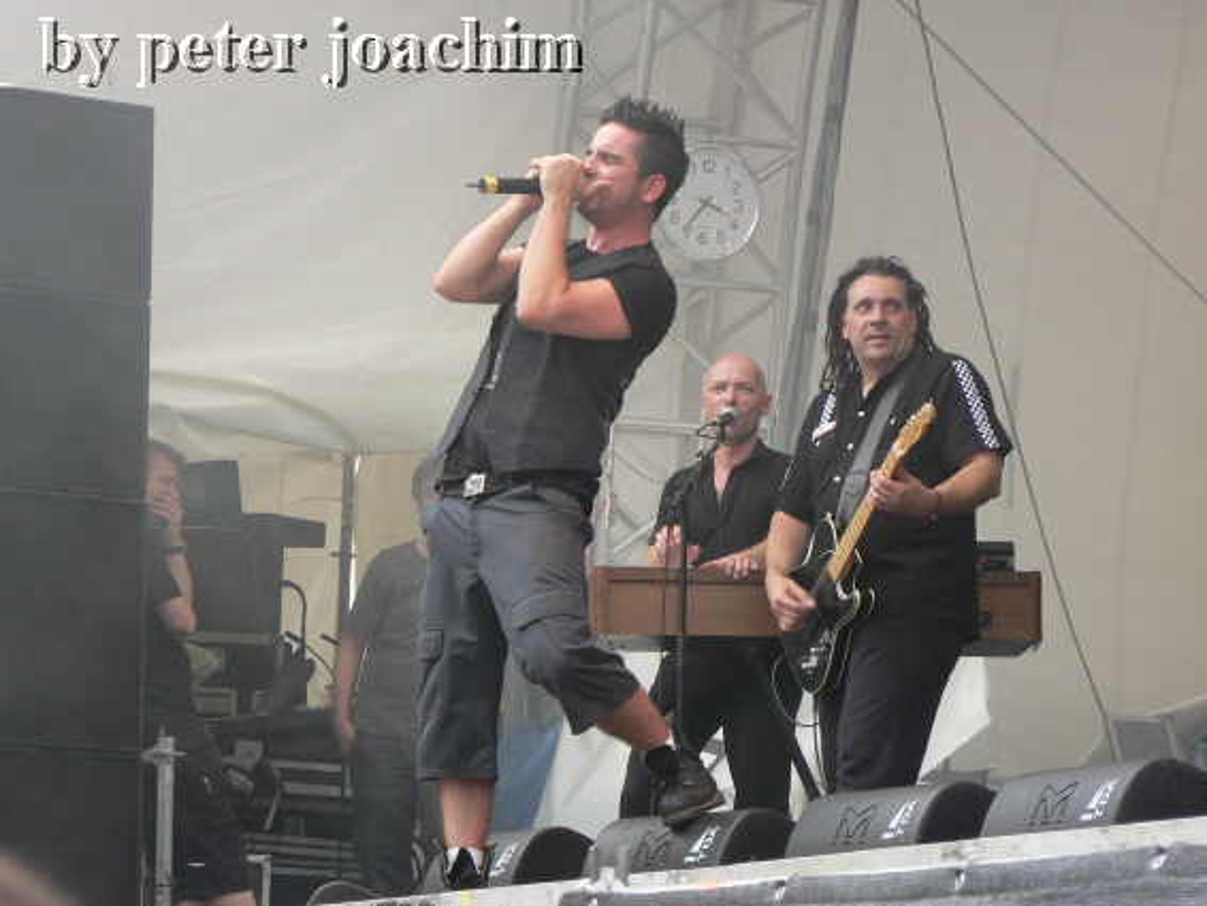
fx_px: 5930
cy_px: 453
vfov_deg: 8.7
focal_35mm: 170
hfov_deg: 11.6
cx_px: 604
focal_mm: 29.1
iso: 64
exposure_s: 1/80
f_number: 3.3
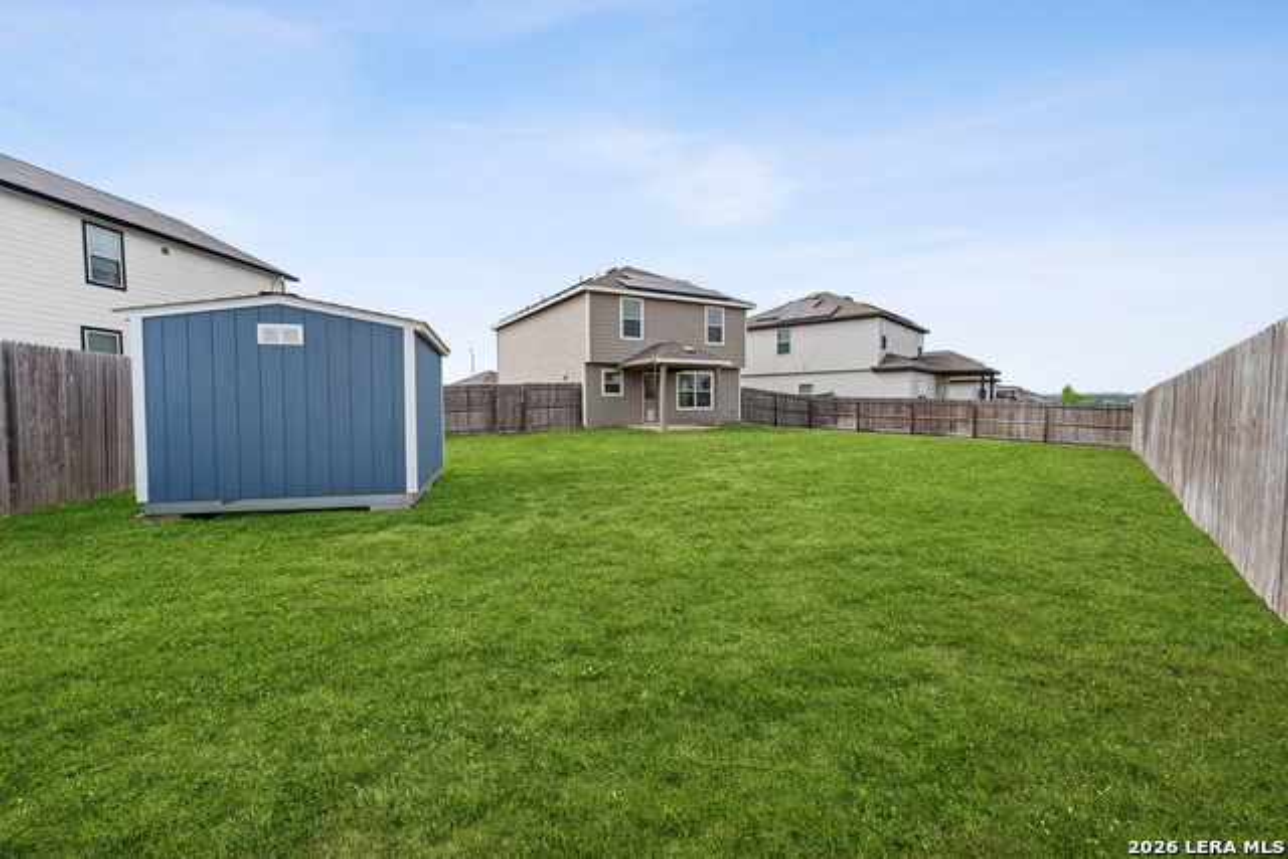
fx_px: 501
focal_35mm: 14
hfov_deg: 104.2
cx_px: 644
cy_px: 430
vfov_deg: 81.2
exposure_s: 1/1000
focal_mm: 14
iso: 640
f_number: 9
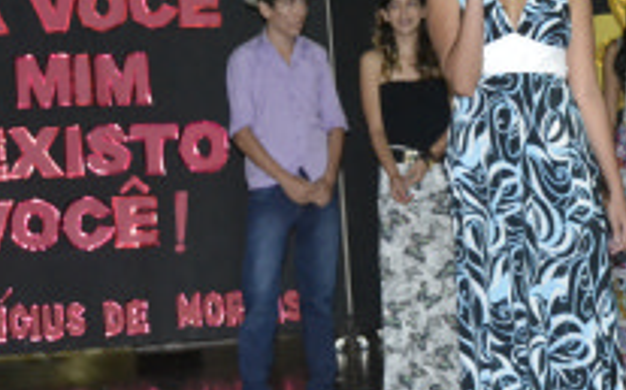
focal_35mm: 129
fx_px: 2203
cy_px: 231
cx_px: 544
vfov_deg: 10.1
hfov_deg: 16.0
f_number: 4.2
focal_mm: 35
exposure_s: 1/60
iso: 3200
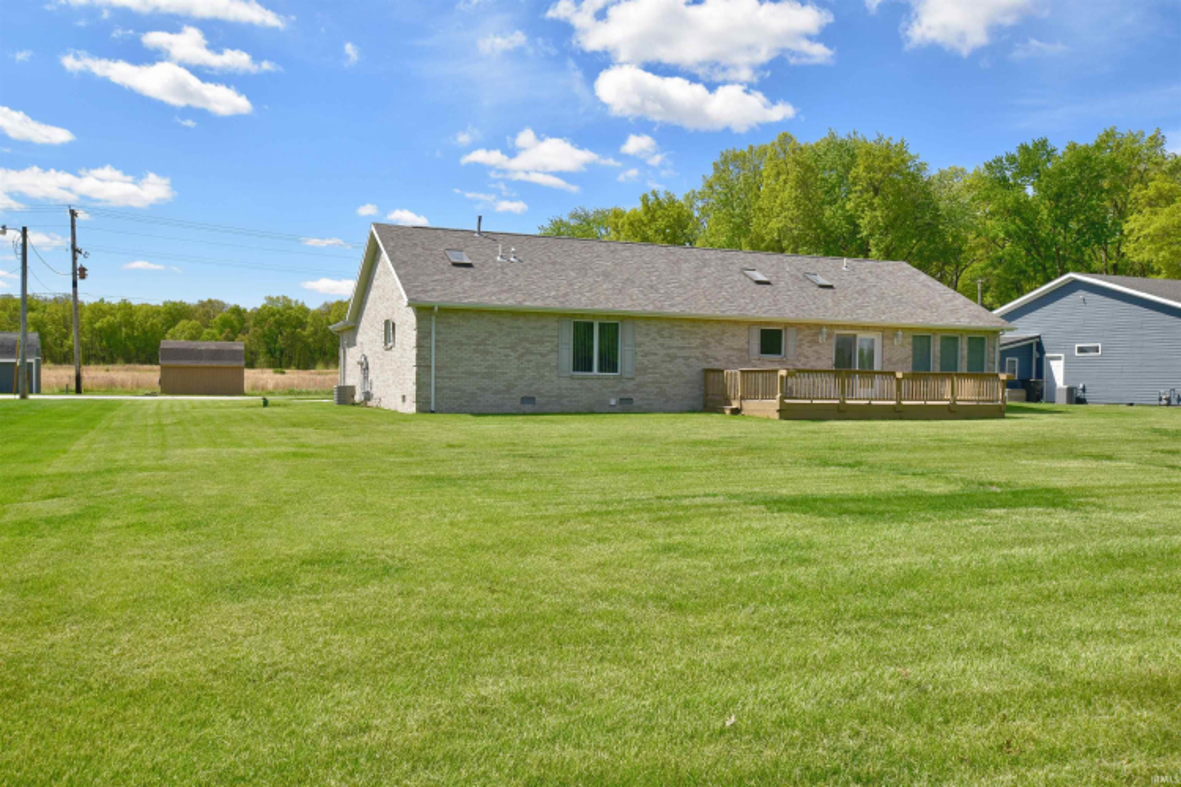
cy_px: 394
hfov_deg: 61.9
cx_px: 590
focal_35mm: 30
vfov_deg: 43.6
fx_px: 984
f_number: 11
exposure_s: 1/400
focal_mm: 20
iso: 400
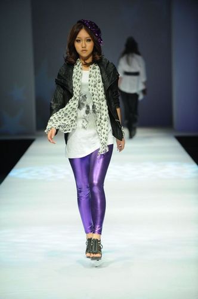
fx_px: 1406
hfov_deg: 8.1
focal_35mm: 170
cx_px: 99
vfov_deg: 12.1
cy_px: 150
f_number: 5.6
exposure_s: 1/400
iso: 1600
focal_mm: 170
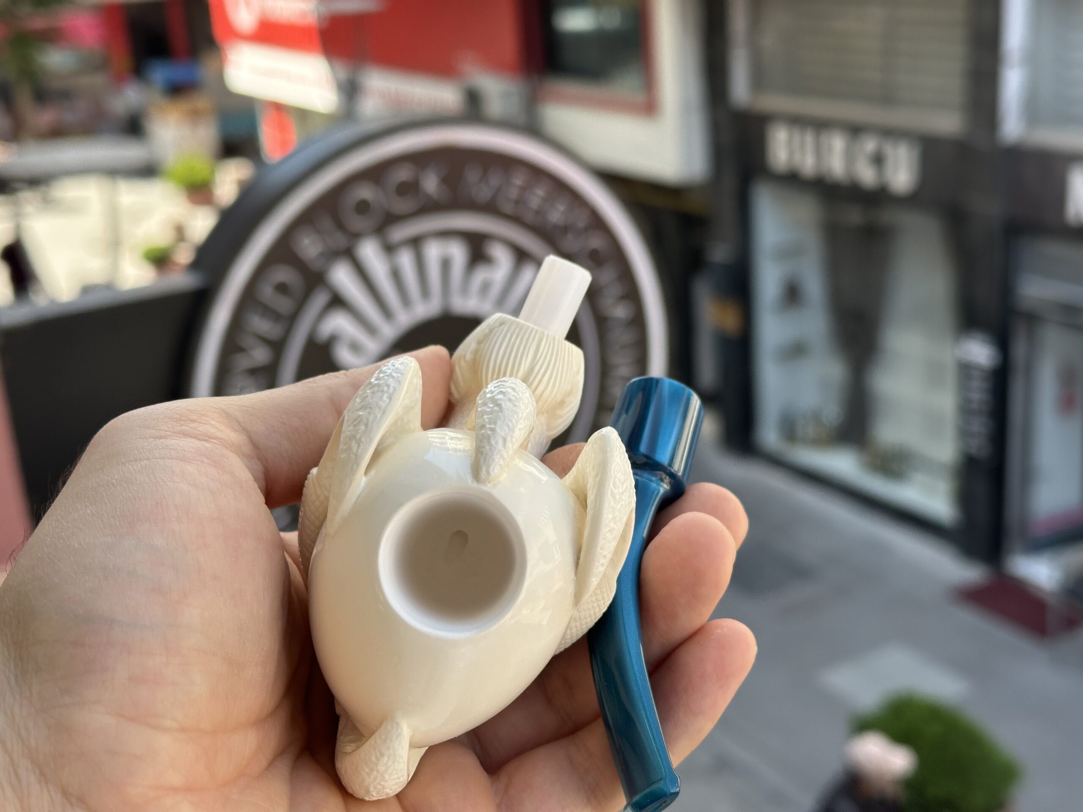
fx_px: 1502
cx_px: 542
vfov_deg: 30.3
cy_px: 406
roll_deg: +4.4
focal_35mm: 48
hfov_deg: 39.7
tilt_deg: -18.3
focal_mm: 6.86
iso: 64
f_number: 1.78
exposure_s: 1/604
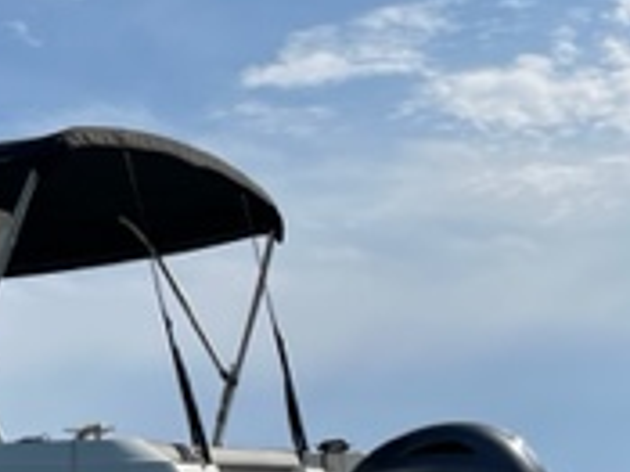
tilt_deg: +13.7
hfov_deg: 19.5
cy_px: 277
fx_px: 1728
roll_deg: +5.3
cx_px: -115
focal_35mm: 95
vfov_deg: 15.5
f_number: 1.6
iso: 50
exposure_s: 1/7353
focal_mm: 5.1
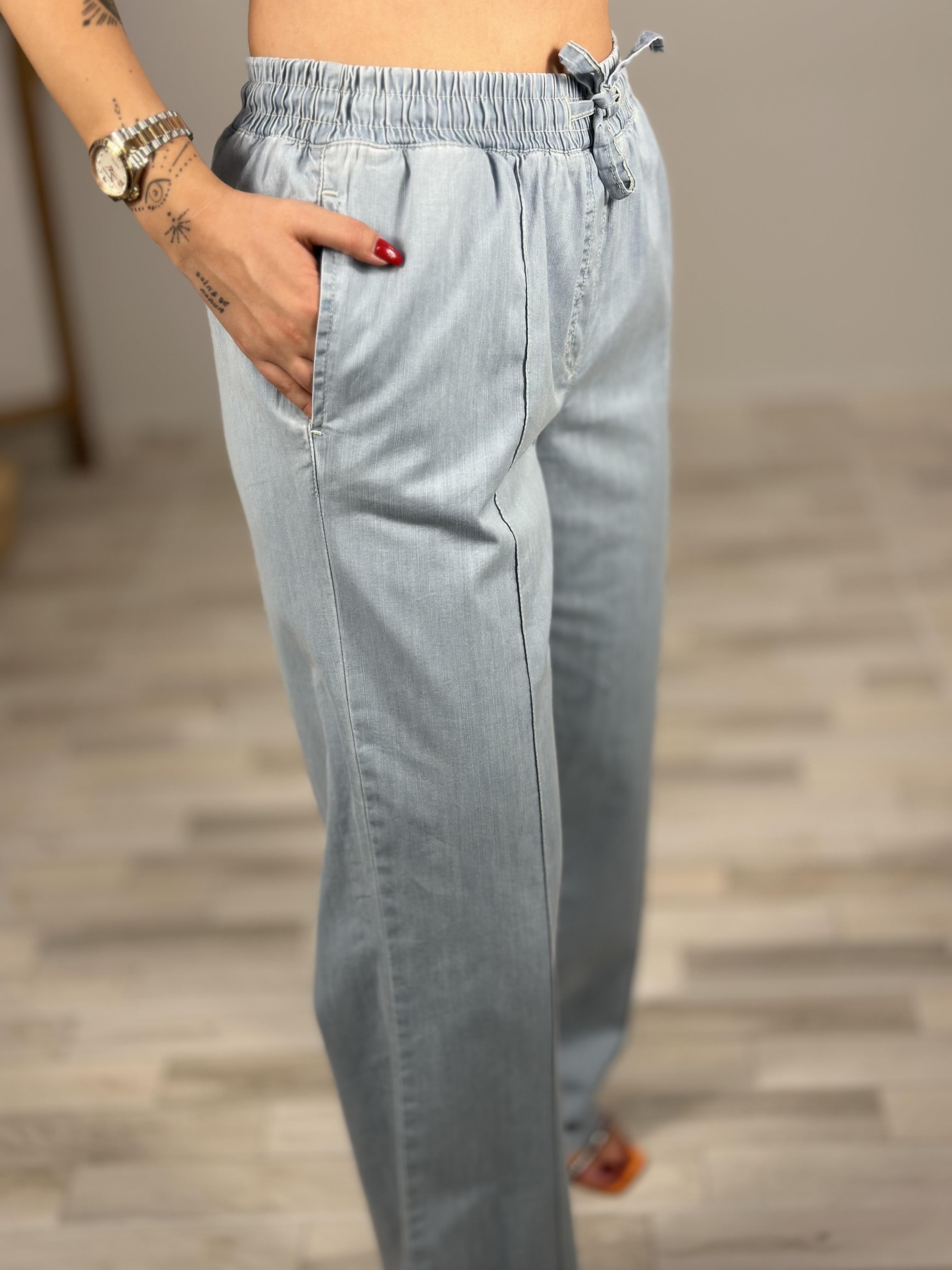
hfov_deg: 30.3
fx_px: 1760
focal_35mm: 48
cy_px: 635
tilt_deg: -52.9
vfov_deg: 39.7
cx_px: 476
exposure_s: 1/100
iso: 64
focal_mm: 6.86
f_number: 1.78
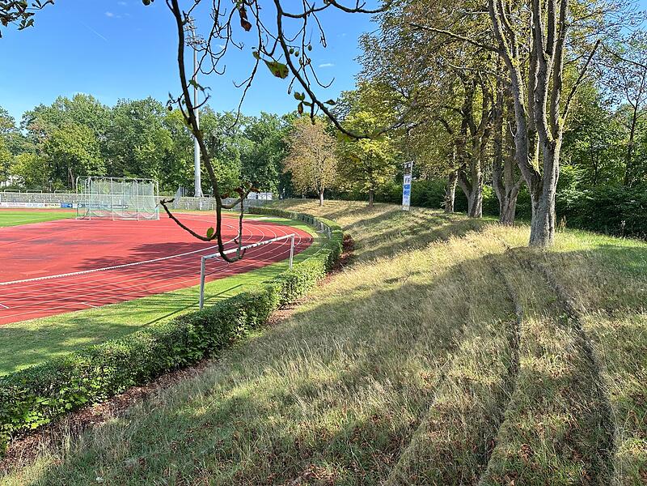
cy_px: 243
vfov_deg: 56.8
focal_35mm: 24
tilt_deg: -5.7
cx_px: 324
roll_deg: -1.2
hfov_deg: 71.6
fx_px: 449
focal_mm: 6.86
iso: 80
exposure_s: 1/567
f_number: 1.78
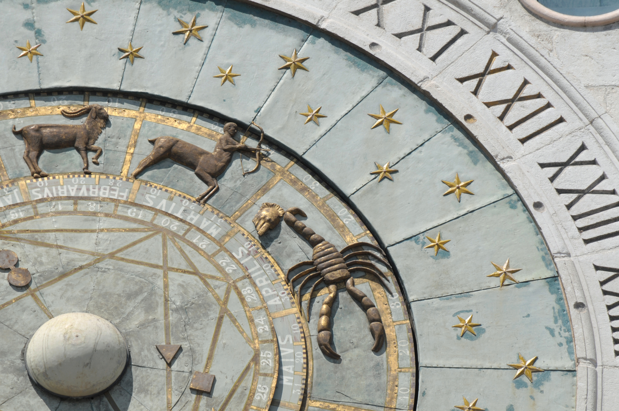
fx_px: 5152
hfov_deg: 6.9
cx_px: 310
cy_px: 206
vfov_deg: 4.6
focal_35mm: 300
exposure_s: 1/320
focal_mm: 200
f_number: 10
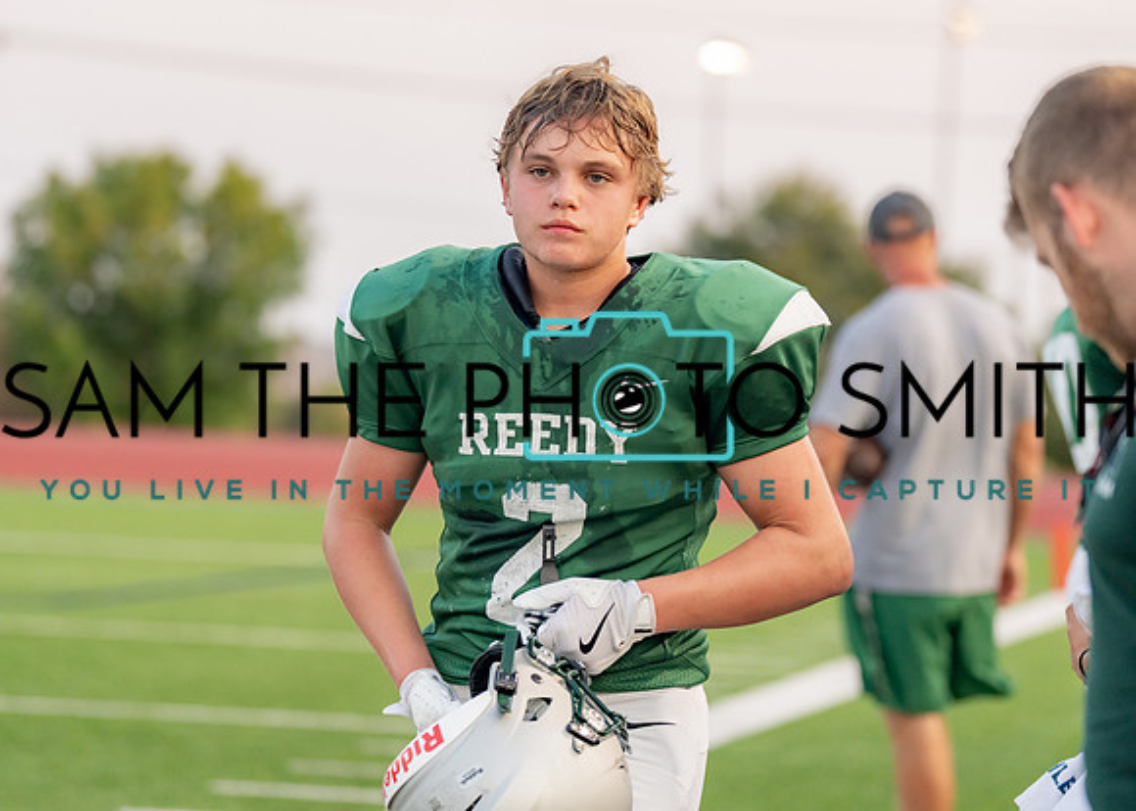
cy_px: 302
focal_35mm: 146
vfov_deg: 9.9
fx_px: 4694
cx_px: 546
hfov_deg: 13.8
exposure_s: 1/1600
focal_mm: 108
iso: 500
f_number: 2.8
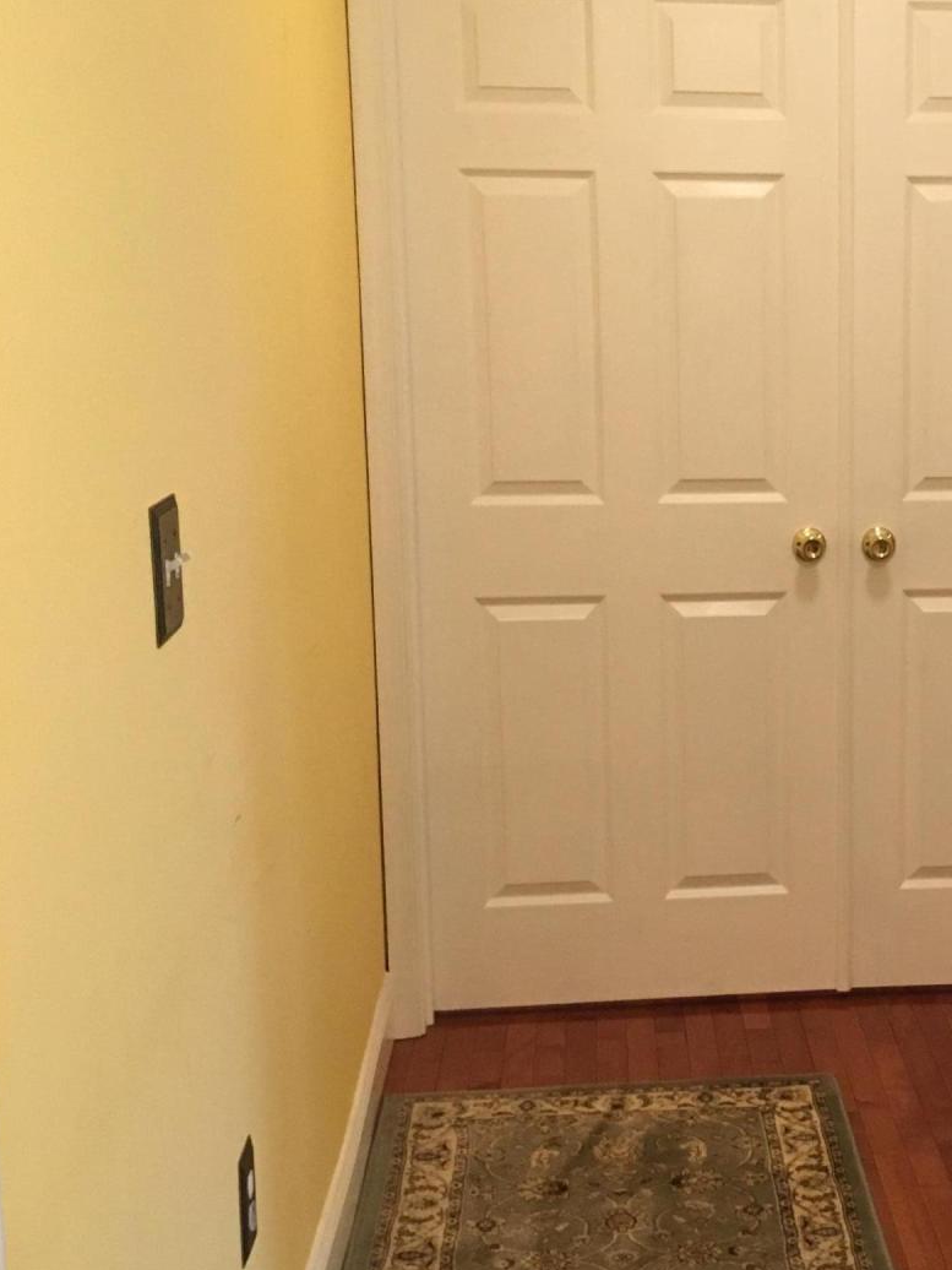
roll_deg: -0.1
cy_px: 695
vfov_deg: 34.3
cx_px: 910
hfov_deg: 25.1
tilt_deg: -13.4
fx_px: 2053
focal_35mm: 56
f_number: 2.2
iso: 125
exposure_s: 1/30
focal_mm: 4.15
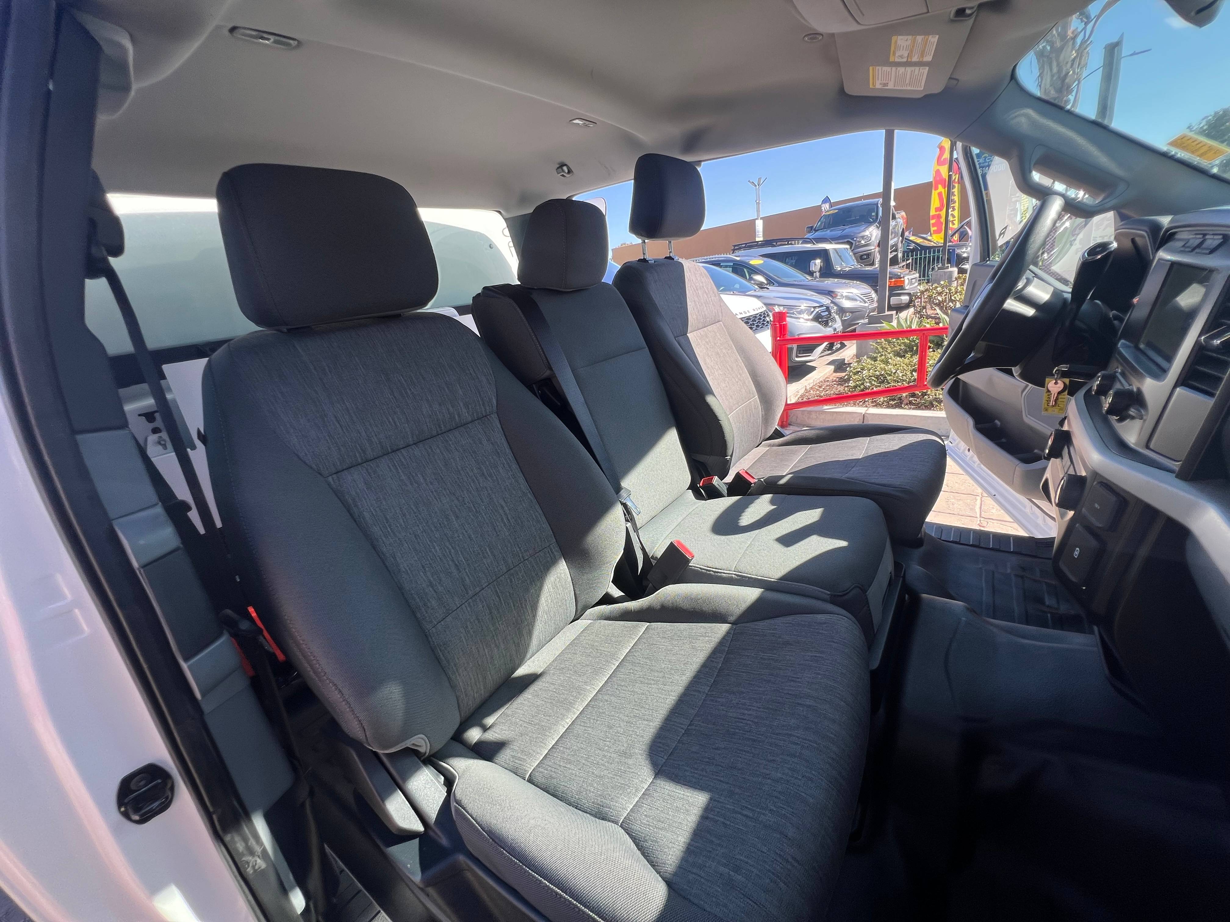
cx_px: 615
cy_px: 461
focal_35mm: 13
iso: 32
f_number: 1.8
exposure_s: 1/259
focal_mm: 1.57
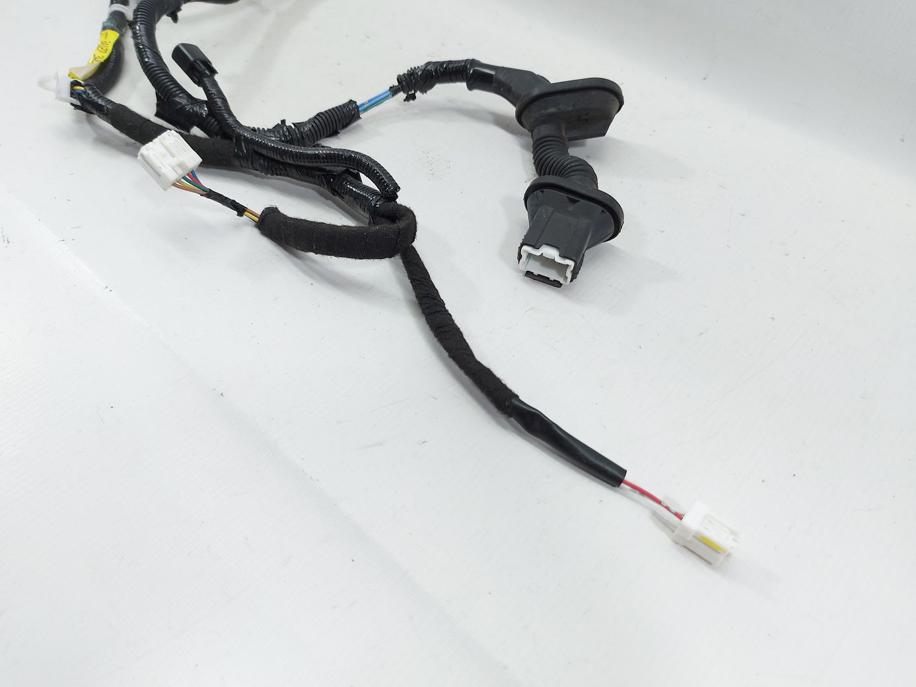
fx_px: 635
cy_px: 344
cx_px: 458
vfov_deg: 56.8
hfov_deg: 71.6
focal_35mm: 24
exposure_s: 1/50
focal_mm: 5.23
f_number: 1.8
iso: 40
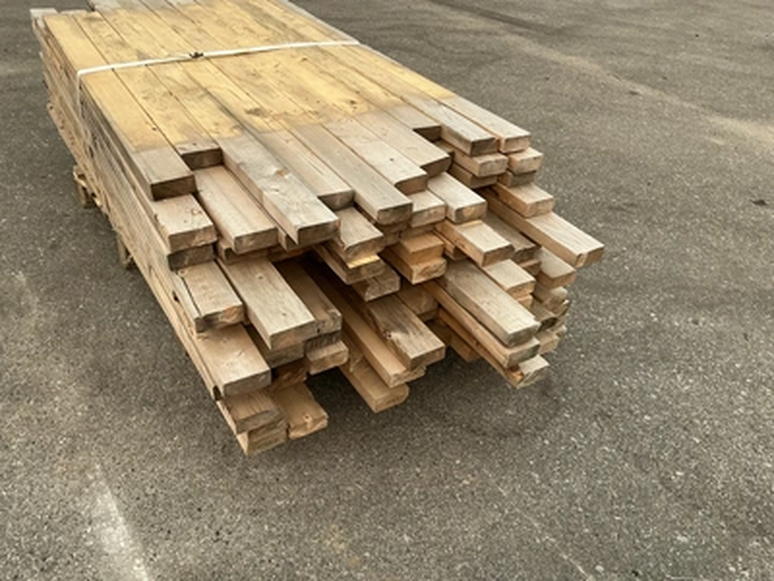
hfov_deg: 63.4
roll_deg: -2.5
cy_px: 290
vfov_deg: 49.7
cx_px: 387
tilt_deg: -35.9
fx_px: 626
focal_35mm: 28
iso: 25
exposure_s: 1/620
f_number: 1.8
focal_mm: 3
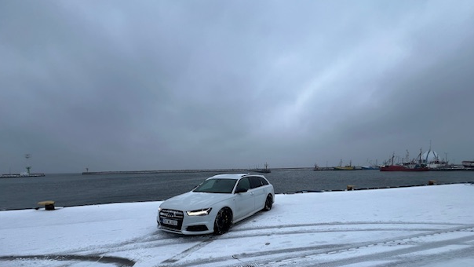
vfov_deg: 68.2
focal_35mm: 15
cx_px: 246
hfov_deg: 102.9
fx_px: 189
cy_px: 182
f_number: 1.8
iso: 32
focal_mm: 1.57
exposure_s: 1/108
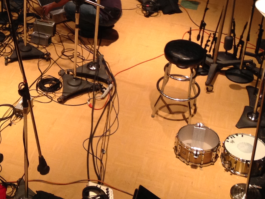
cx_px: 48
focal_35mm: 89
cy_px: 38
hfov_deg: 21.7
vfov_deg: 16.5
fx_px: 681
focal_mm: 4.12
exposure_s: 1/20
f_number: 2.4
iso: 125
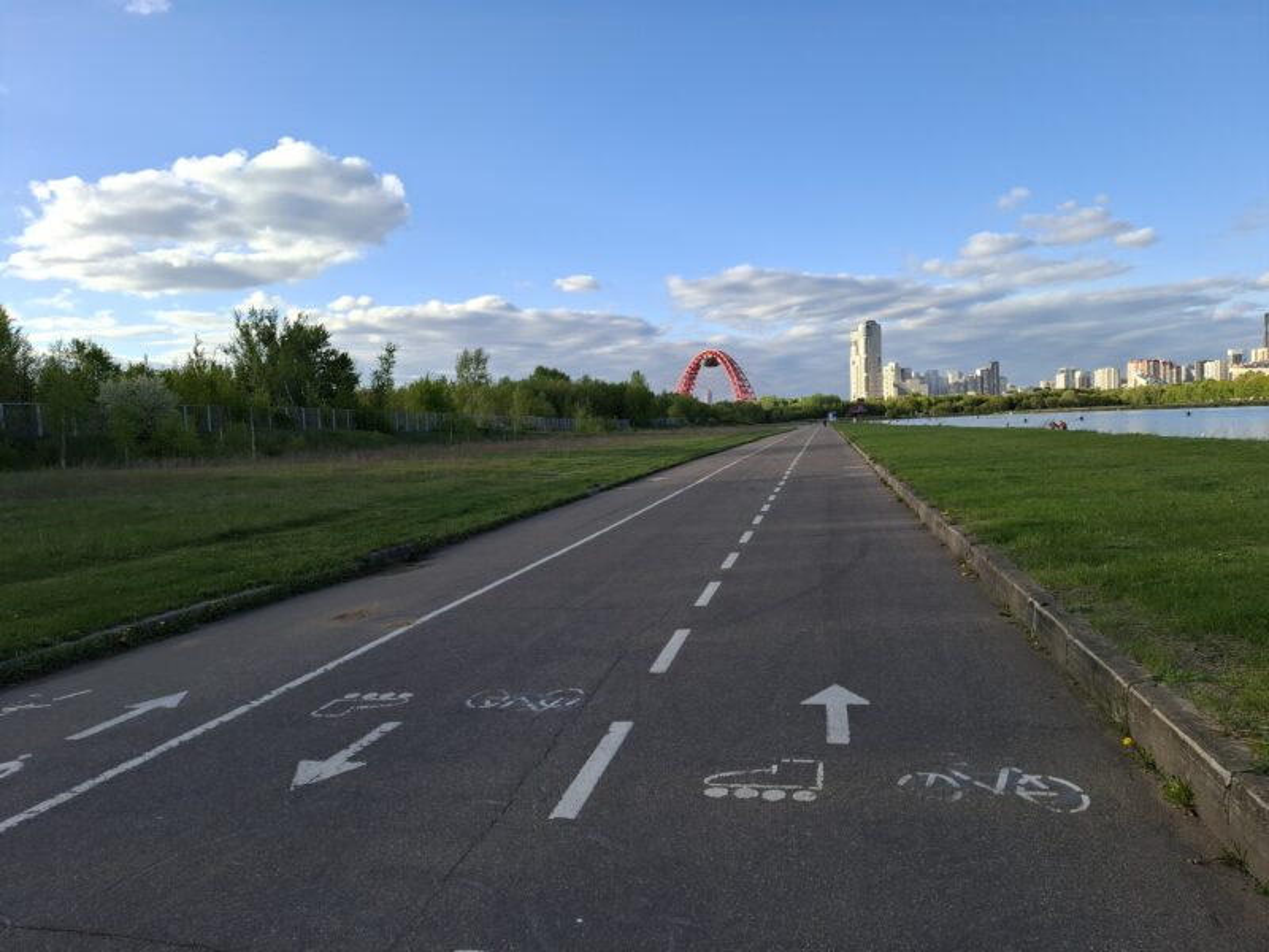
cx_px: 634
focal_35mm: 23
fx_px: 843
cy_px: 476
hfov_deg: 73.9
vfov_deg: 58.9
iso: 50
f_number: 1.8
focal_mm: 5.54
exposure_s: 1/980
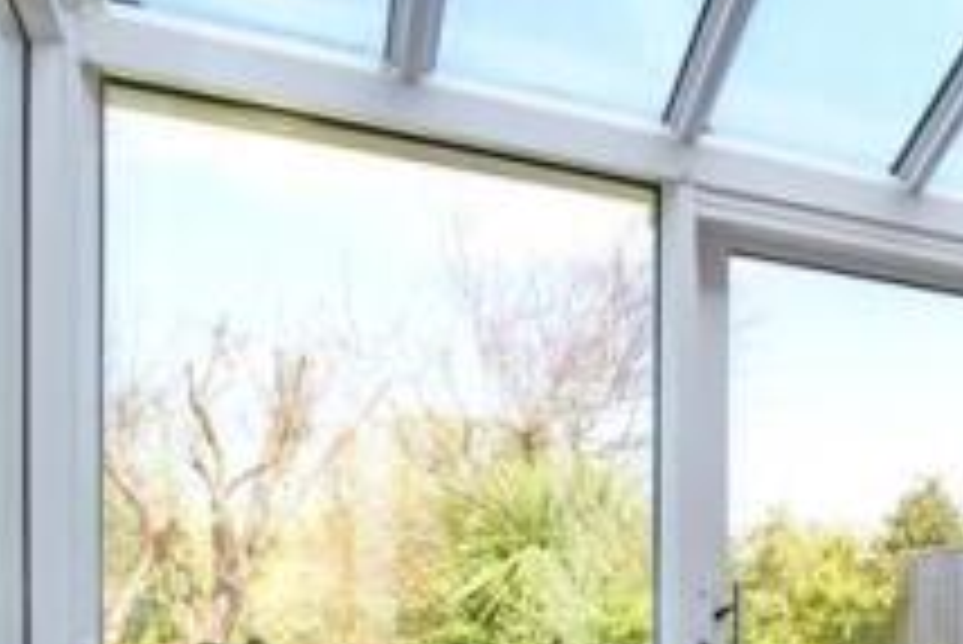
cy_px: 691
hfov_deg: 33.7
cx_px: 1184
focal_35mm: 46
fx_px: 1231
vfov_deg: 27.1
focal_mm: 10
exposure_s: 1/200
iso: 400
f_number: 11
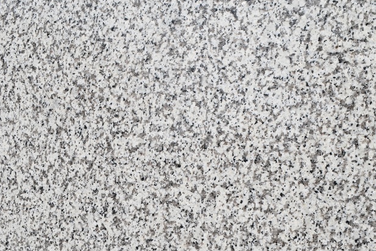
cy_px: 151
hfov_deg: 46.4
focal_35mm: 42
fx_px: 439
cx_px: 203
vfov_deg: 31.8
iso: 160
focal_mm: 22
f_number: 11
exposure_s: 1/400
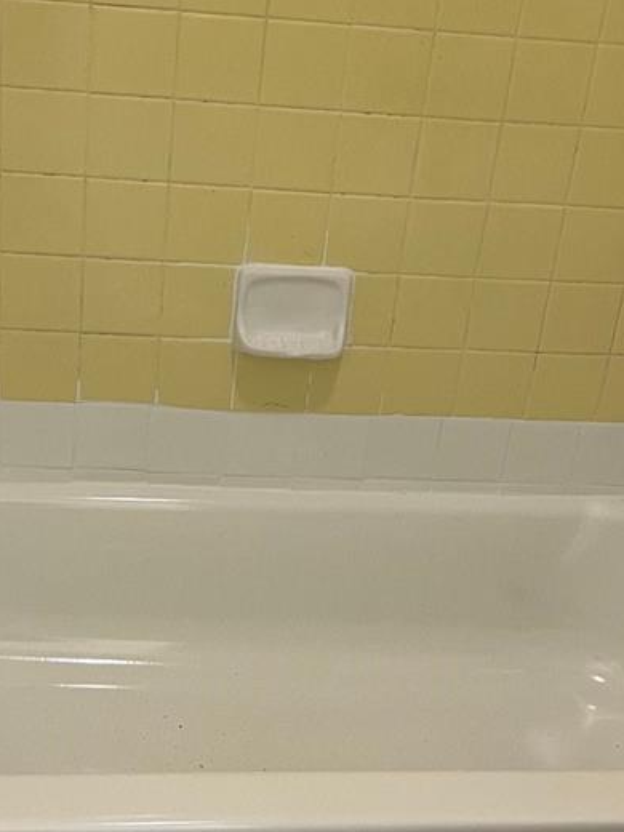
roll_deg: -6.3
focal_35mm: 60
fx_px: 1442
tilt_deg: -28.0
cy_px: 461
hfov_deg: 24.4
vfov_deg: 32.2
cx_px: 282
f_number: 1.6
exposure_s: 1/60
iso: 125
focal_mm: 5.1
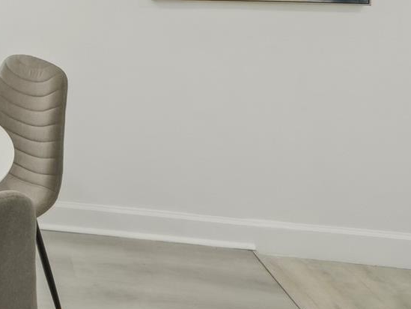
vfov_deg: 30.0
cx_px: -100
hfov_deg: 34.3
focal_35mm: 42
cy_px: -50
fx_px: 499
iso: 400
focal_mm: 10
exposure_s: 1/100
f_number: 8
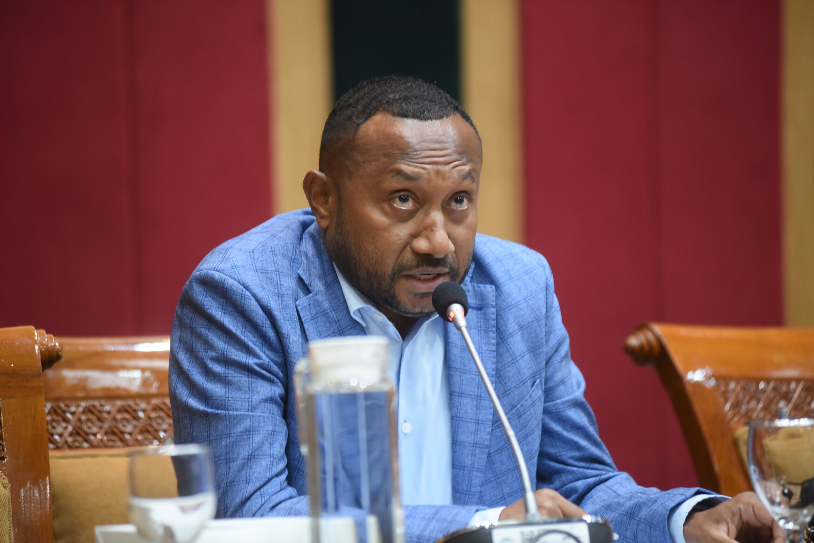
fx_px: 4183
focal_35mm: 185
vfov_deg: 7.4
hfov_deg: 11.1
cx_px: 407
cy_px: 272
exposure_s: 1/160
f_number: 2.8
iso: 2500
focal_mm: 185
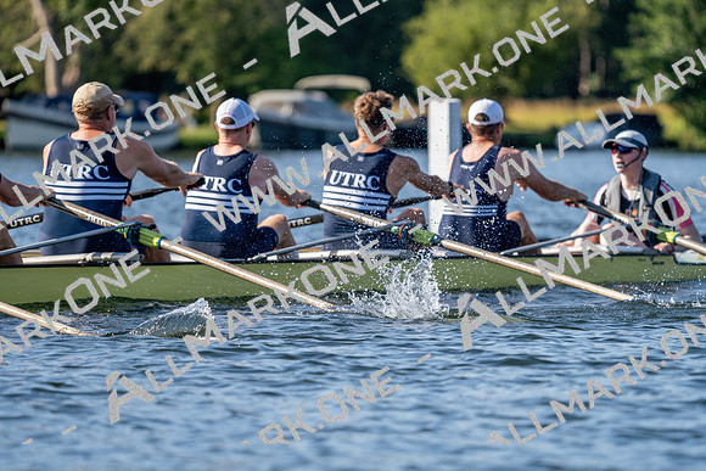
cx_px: 353
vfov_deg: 3.8
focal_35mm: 362
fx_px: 7101
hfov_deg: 5.7
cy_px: 236
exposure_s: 1/1600
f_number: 6.3
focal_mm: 362
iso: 320
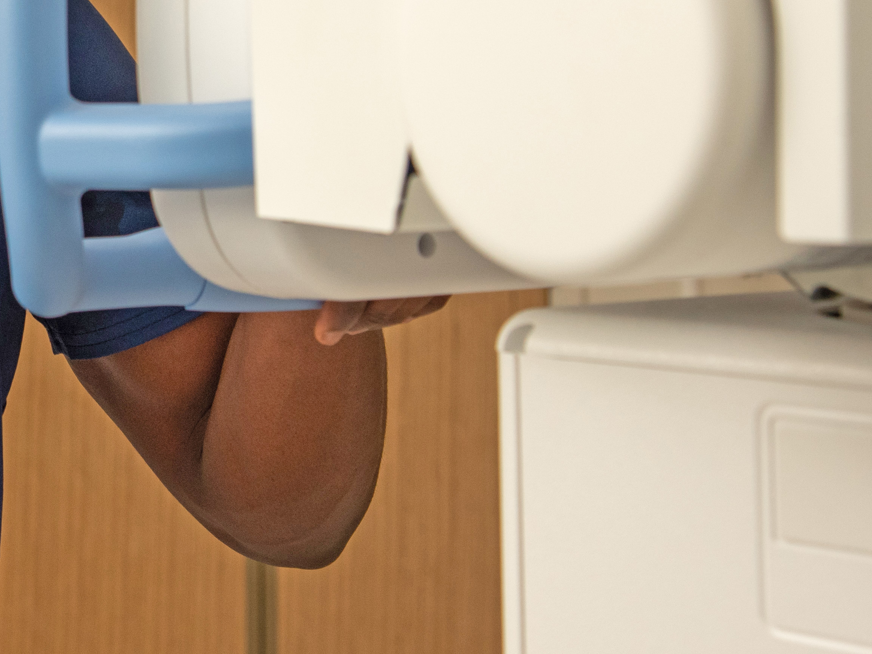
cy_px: 51
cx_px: -150
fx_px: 3275
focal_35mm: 130
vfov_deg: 11.3
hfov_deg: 14.7
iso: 800
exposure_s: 1/160
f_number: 5.6
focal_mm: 52
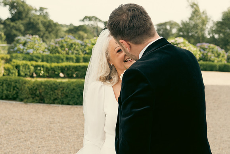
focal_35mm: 66
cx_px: 115
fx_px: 422
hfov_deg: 30.5
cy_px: 77
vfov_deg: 20.6
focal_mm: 44
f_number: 3.5
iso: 125
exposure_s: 1/400
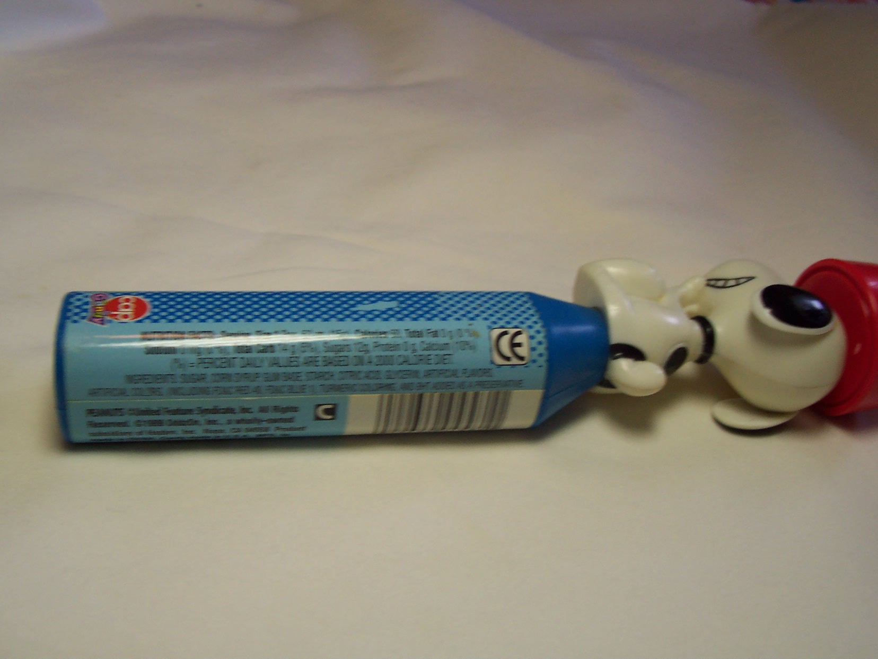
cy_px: 330
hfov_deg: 50.1
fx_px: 938
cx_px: 439
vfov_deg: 38.7
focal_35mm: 37
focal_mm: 5.6
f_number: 2.8
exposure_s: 1/90
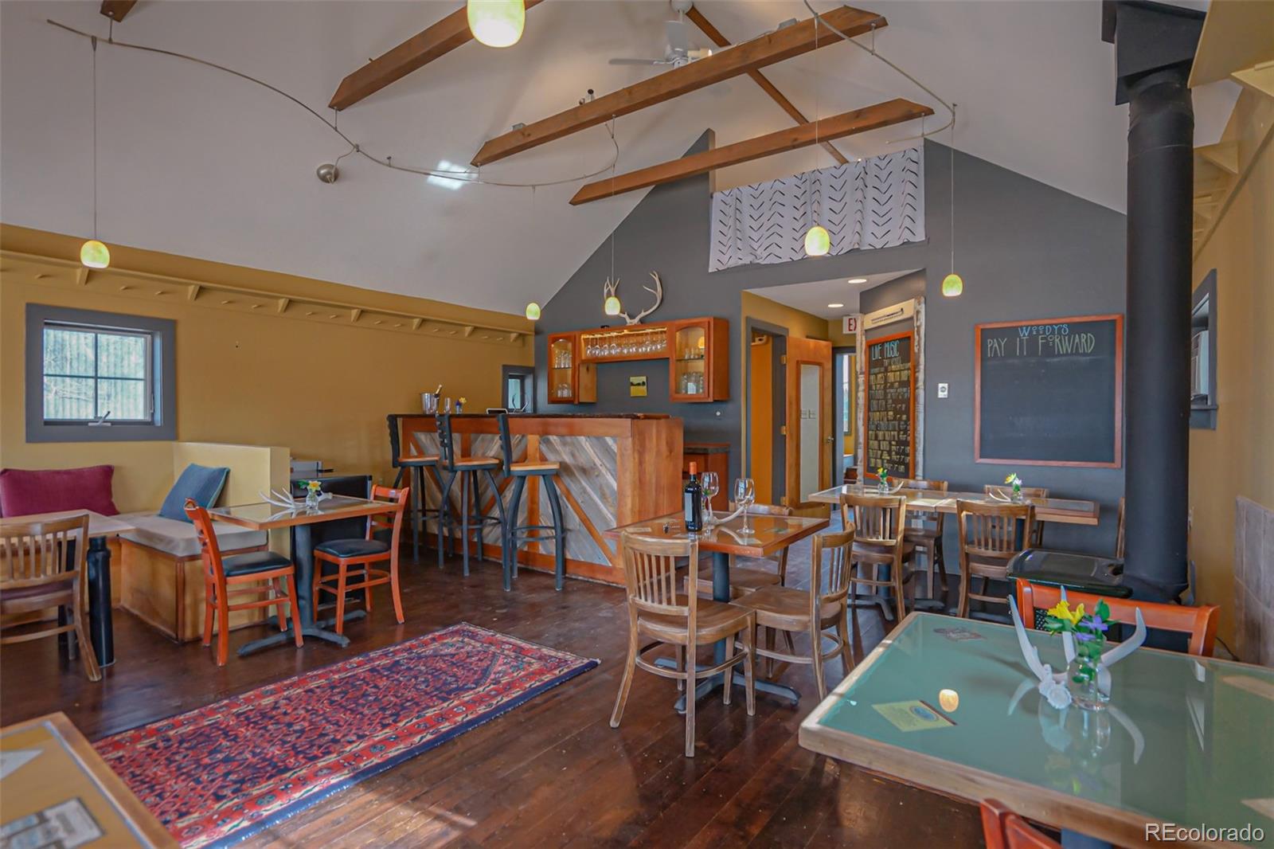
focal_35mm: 17
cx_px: 637
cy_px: 424
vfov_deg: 70.4
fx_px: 601
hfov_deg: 93.3
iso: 1250
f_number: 4
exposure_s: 1/200
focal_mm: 17
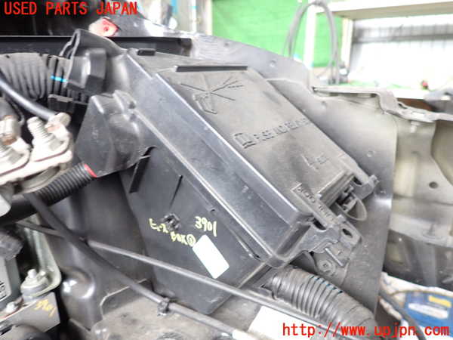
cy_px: 170
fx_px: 327
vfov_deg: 54.9
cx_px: 226
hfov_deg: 69.4
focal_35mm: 25
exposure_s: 1/30
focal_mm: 4.5
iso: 200
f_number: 2
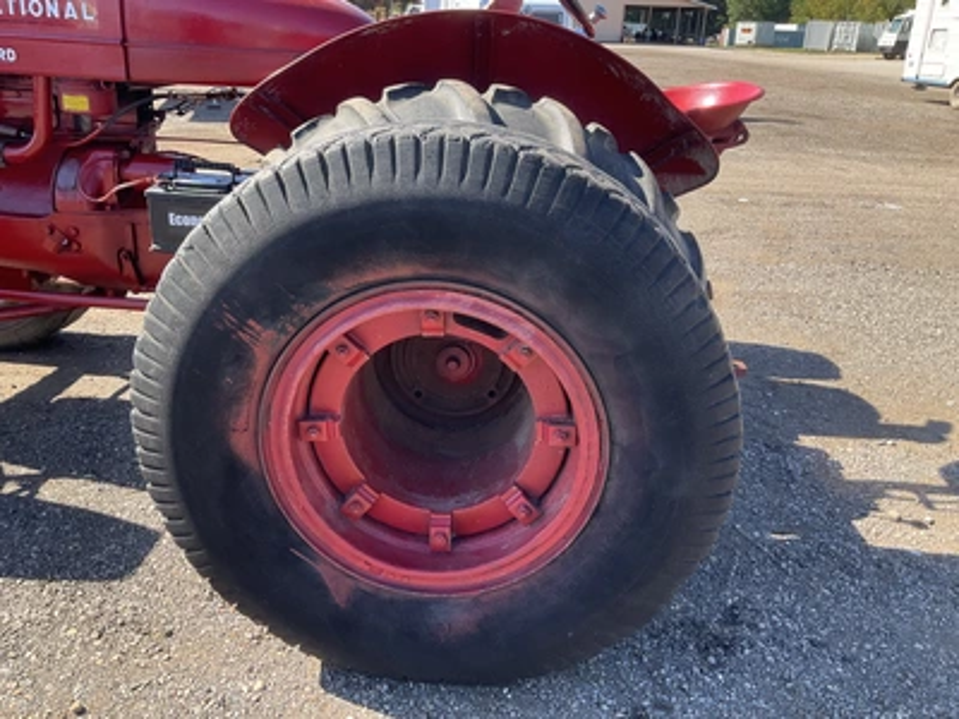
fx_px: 803
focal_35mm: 29
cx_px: 480
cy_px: 360
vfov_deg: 48.2
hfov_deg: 61.7
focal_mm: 3
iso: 25
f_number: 1.8
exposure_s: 1/409
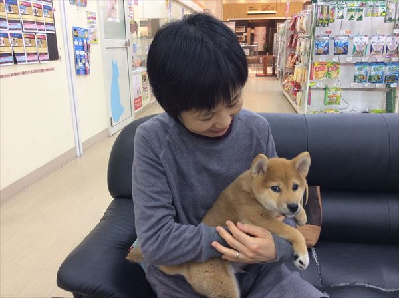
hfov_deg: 56.9
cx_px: 200
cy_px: 149
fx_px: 368
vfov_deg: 44.0
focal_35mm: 32
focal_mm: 3.3
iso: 40
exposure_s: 1/24
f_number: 2.4
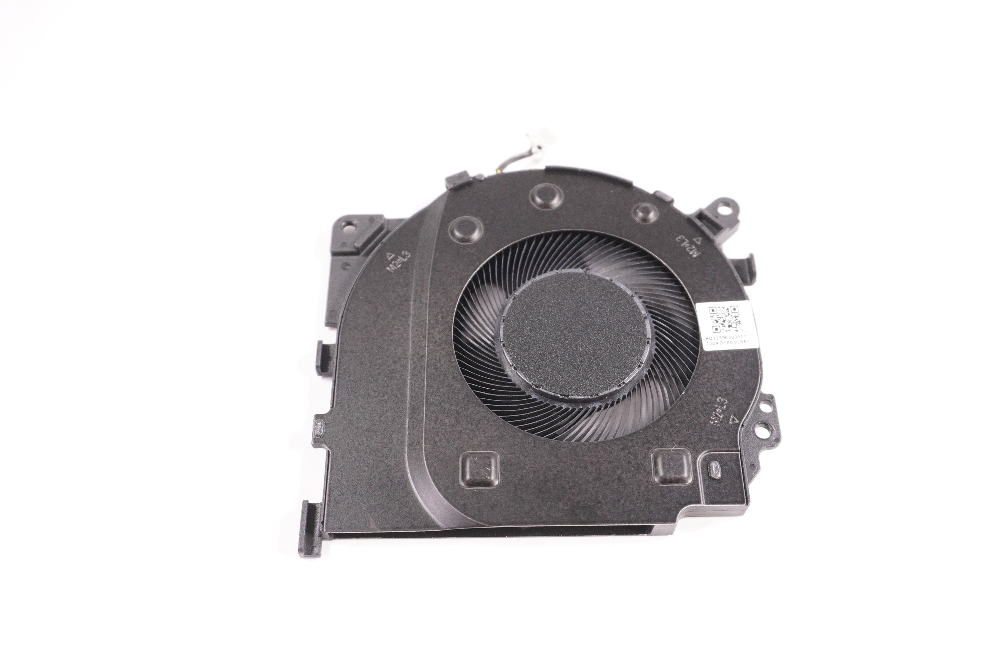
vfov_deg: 40.5
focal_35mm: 33
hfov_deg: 58.0
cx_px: 501
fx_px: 908
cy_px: 337
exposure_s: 1/250
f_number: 5.6
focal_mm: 21
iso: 1000
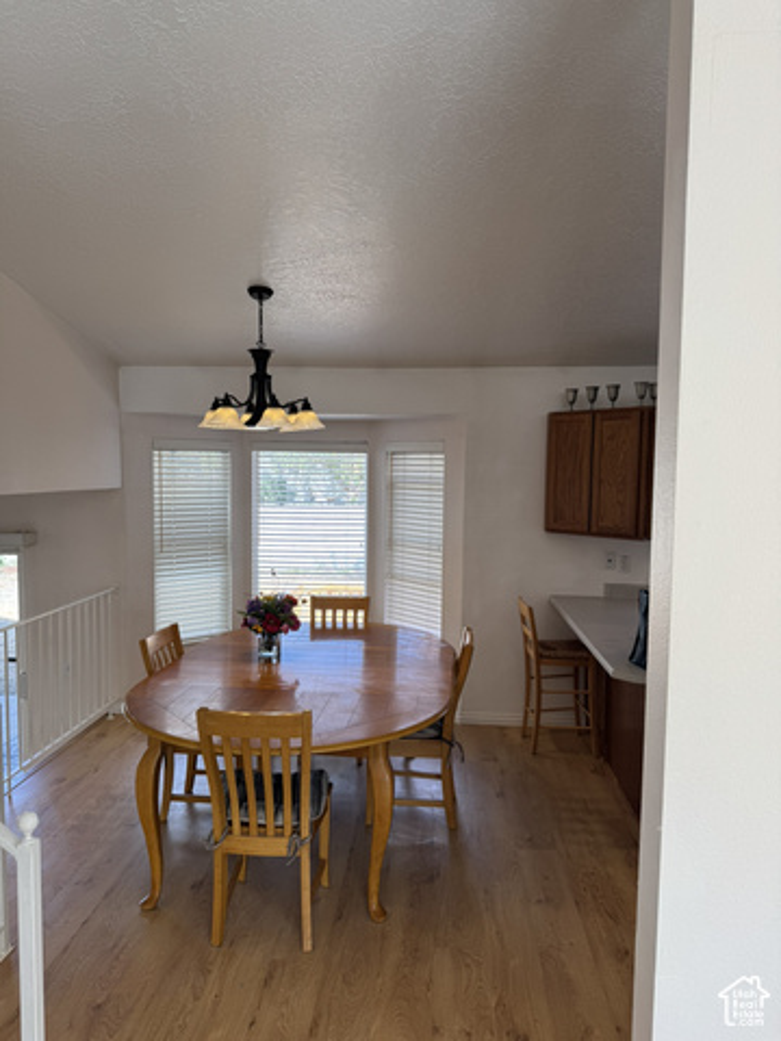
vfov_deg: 71.6
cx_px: 390
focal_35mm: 24
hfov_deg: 56.8
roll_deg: -0.3
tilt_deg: -3.8
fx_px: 722
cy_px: 520
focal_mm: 6.76
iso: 64
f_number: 1.78
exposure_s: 1/182
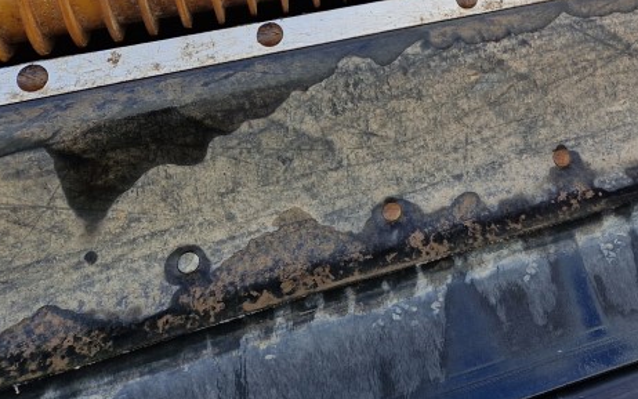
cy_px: -105
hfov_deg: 35.3
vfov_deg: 21.8
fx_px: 939
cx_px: 574
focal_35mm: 54
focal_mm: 5.4
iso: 50
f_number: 1.8
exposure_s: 1/366
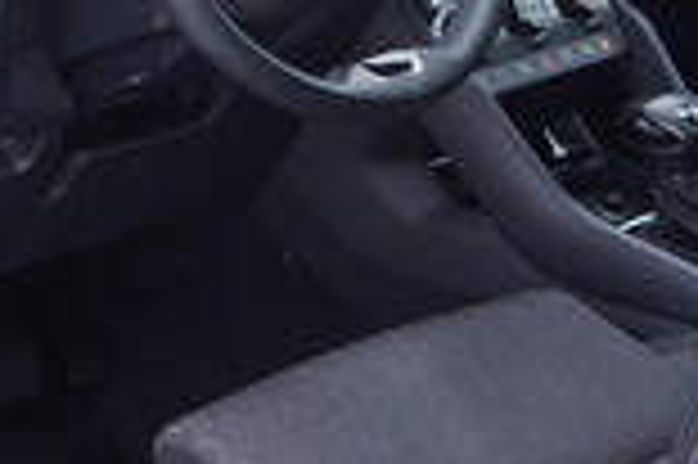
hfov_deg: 15.2
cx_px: -243
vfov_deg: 10.5
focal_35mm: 128
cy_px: -74
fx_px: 2479
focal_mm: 24
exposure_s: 1/50
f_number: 3.2
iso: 125
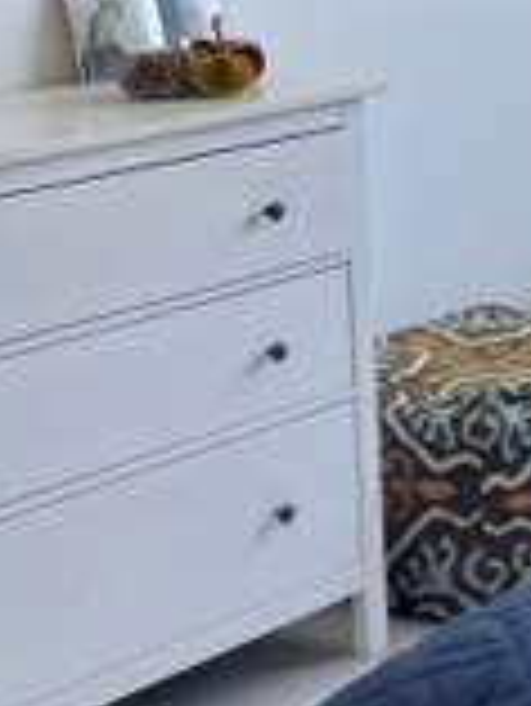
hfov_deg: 12.9
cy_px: -40
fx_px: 2165
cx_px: 891
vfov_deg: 18.0
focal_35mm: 106
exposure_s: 1/121
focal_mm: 4.2
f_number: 1.6
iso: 40
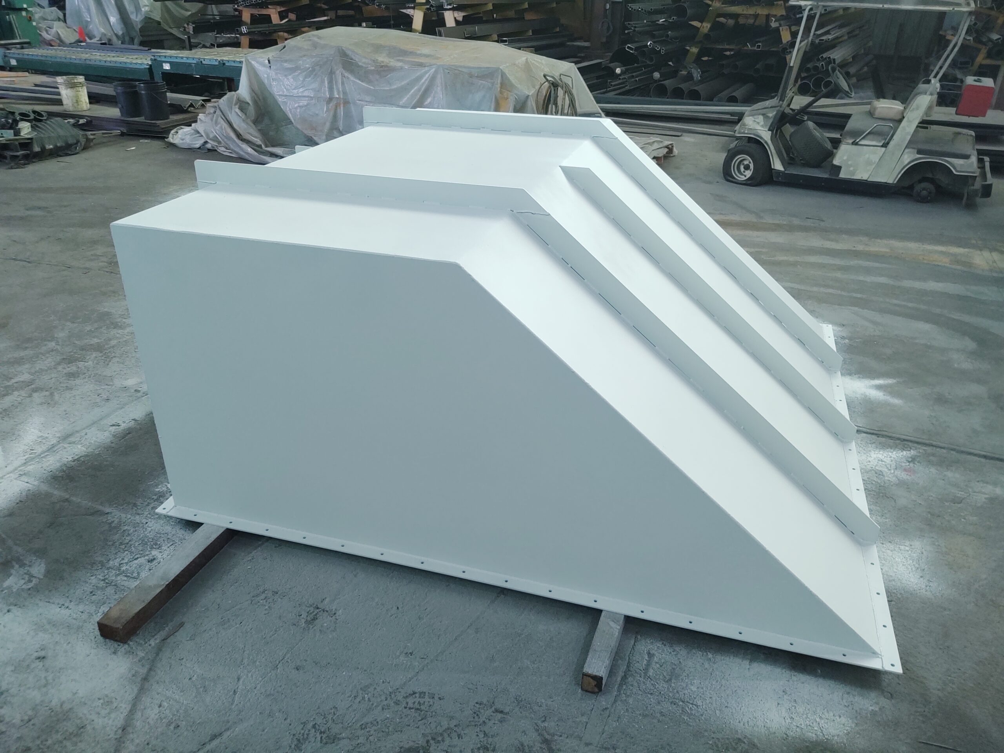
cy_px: 376
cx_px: 502
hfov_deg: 65.3
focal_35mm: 27
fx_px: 783
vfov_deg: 51.4
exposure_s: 1/50
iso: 240
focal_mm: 4.75
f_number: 1.7
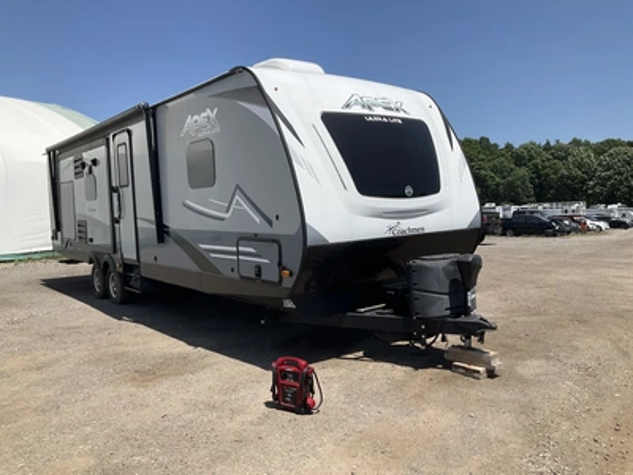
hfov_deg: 61.7
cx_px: 316
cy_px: 238
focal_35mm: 29
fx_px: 530
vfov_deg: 48.2
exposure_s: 1/2320
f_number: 1.8
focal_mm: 3
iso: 25
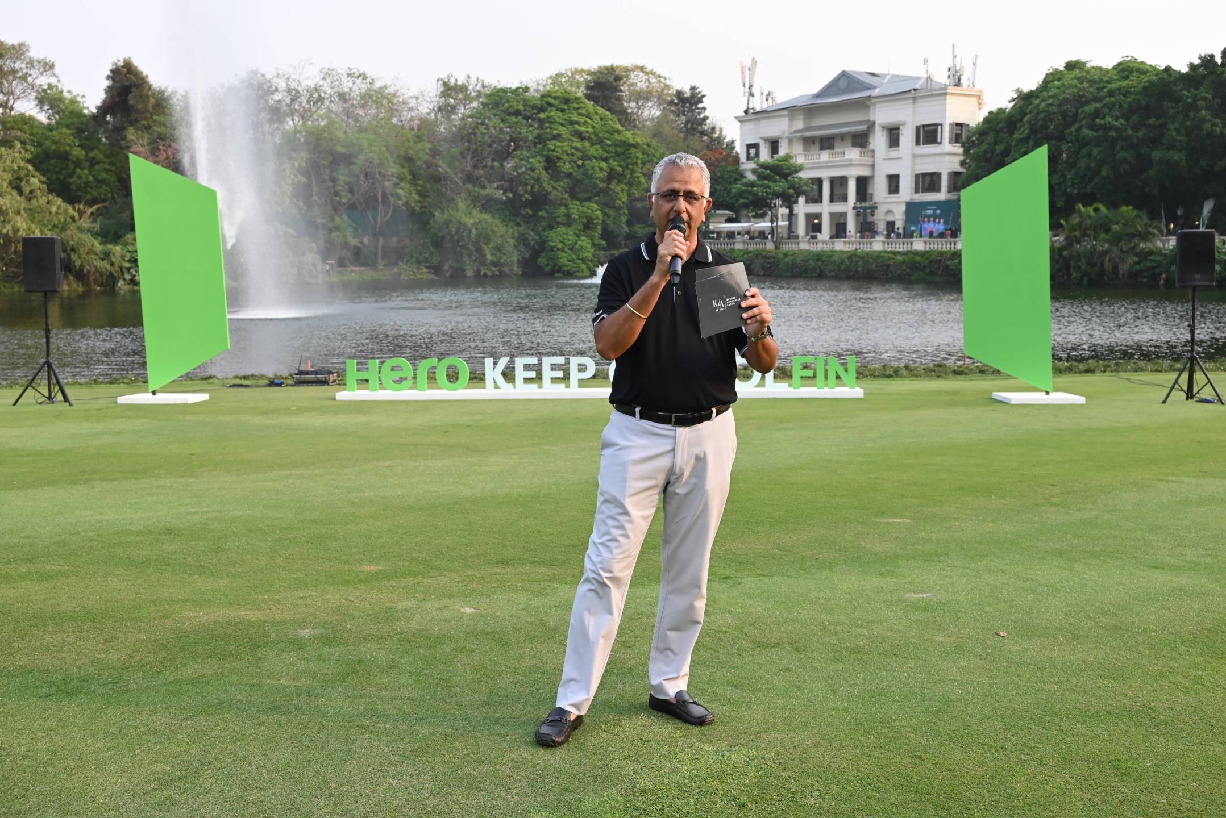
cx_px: 613
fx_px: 1192
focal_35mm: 35
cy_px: 409
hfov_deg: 54.4
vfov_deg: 37.9
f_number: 7.1
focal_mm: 35
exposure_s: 1/320
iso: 640
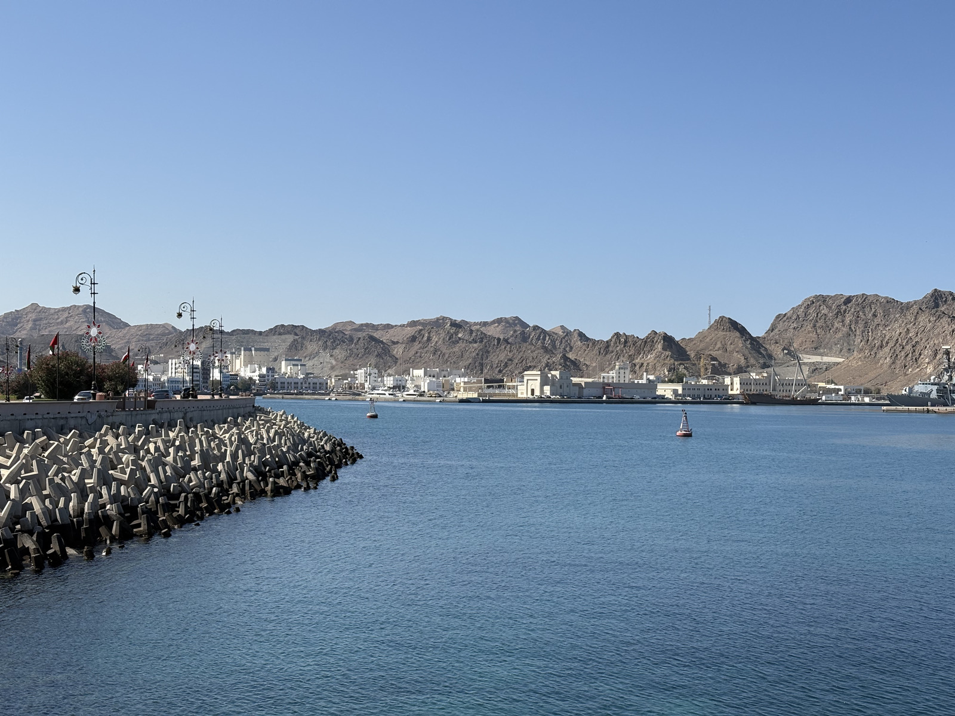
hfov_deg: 36.8
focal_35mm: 52
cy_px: 358
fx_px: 1435
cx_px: 478
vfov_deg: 28.0
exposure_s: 1/4630
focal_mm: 5.96
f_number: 1.6
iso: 32
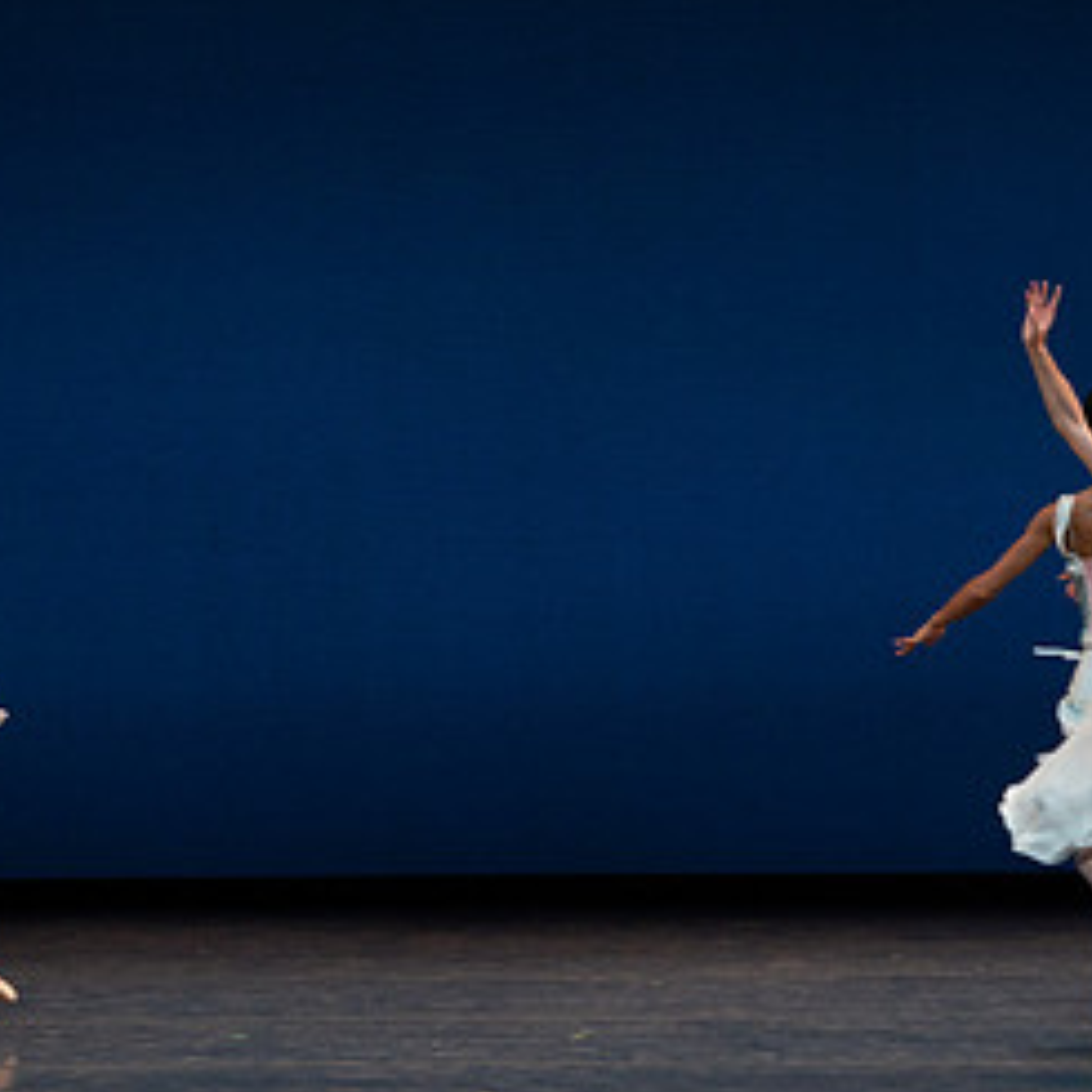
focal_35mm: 268
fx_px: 9565
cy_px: 390
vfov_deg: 6.5
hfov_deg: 6.5
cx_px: 406
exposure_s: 1/500
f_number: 8
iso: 3200
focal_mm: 133
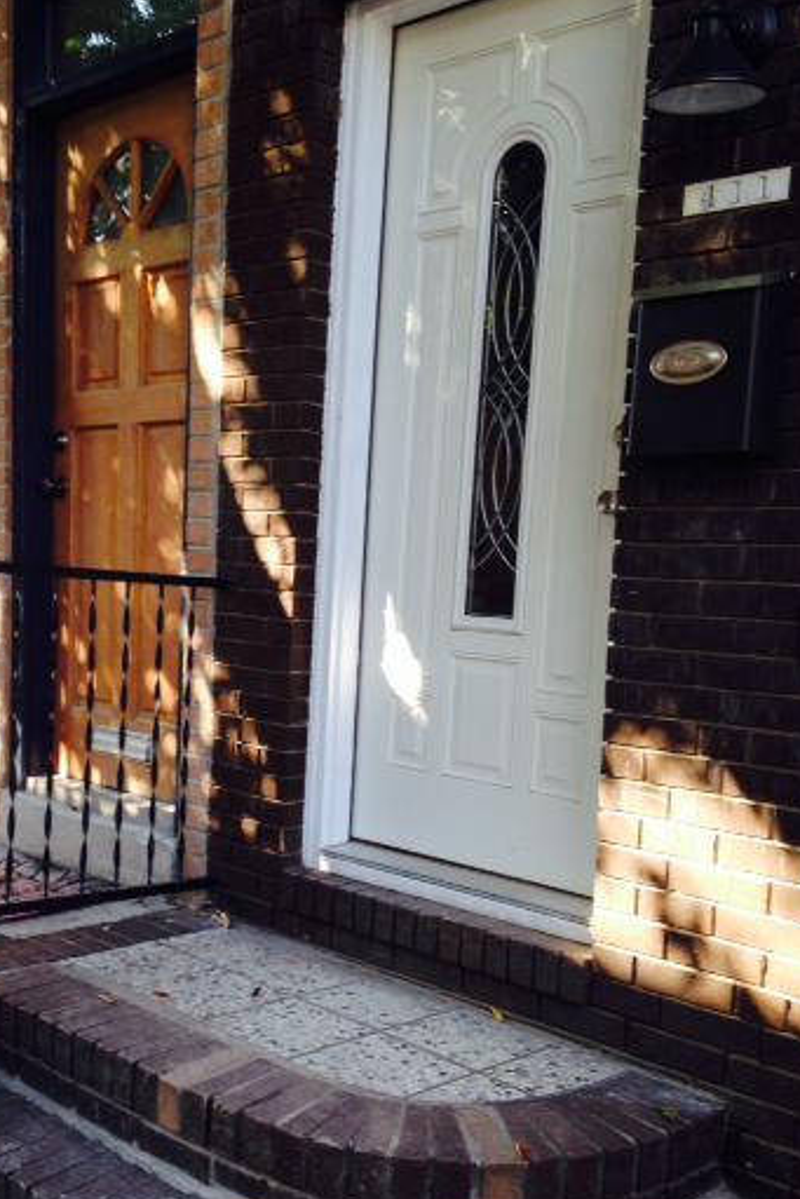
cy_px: 704
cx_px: 305
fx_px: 1432
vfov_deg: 45.2
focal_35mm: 43
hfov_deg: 31.1
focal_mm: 4.12
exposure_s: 1/131
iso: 50
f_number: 2.4
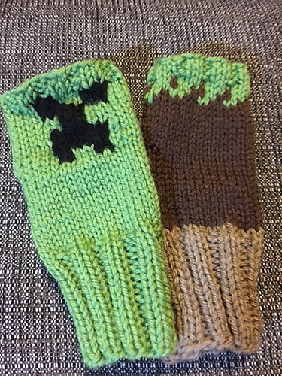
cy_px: 188
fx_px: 315
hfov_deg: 48.2
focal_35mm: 29
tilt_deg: -73.0
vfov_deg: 61.7
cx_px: 141
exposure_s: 1/4
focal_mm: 4.15
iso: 125
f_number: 2.2
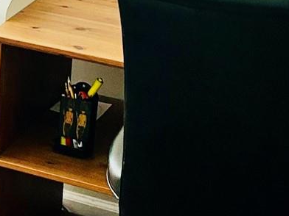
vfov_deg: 10.6
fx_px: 1135
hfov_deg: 14.1
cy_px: -96
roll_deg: -2.6
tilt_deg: -12.8
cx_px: -46
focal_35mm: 136
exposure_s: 1/121
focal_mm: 5.7
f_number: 1.5
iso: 125
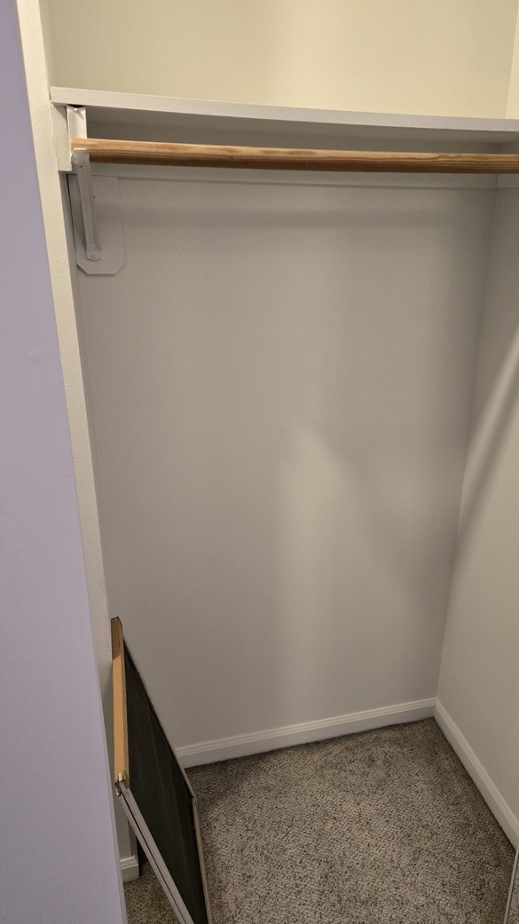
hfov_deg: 44.1
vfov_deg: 71.9
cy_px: 456
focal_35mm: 26
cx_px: 310
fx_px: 637
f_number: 1.8
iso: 400
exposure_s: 1/120
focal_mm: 5.4
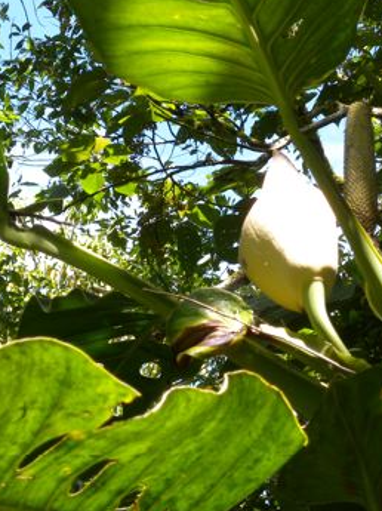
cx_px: 261
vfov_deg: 9.5
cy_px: 240
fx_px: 3066
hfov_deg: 7.1
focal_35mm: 208
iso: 64
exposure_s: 1/66.4
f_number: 5.9
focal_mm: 24
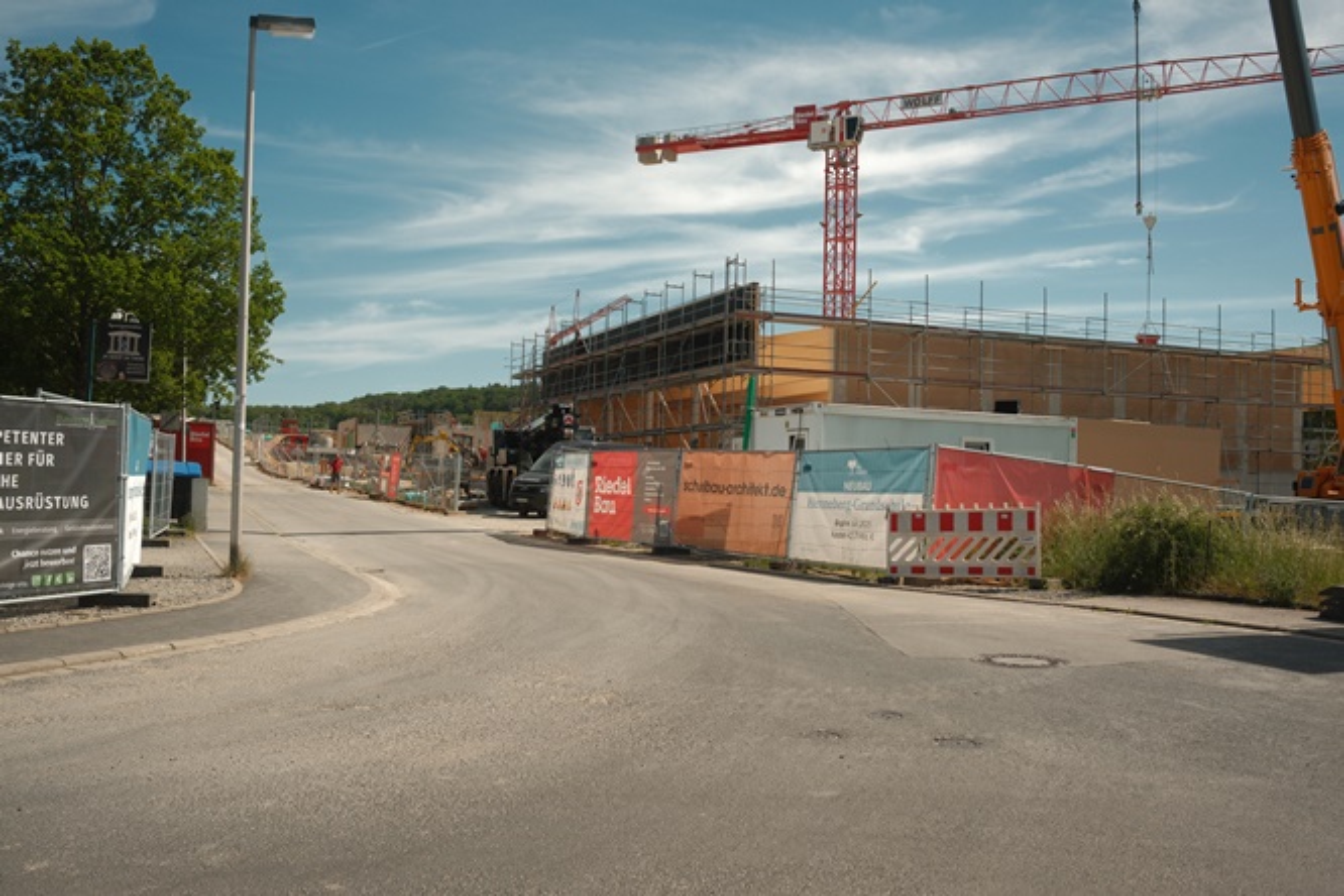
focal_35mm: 35
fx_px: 1307
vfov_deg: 37.9
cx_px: 672
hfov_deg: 54.4
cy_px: 448
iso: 80
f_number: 3.6
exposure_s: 1/1000
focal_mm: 23
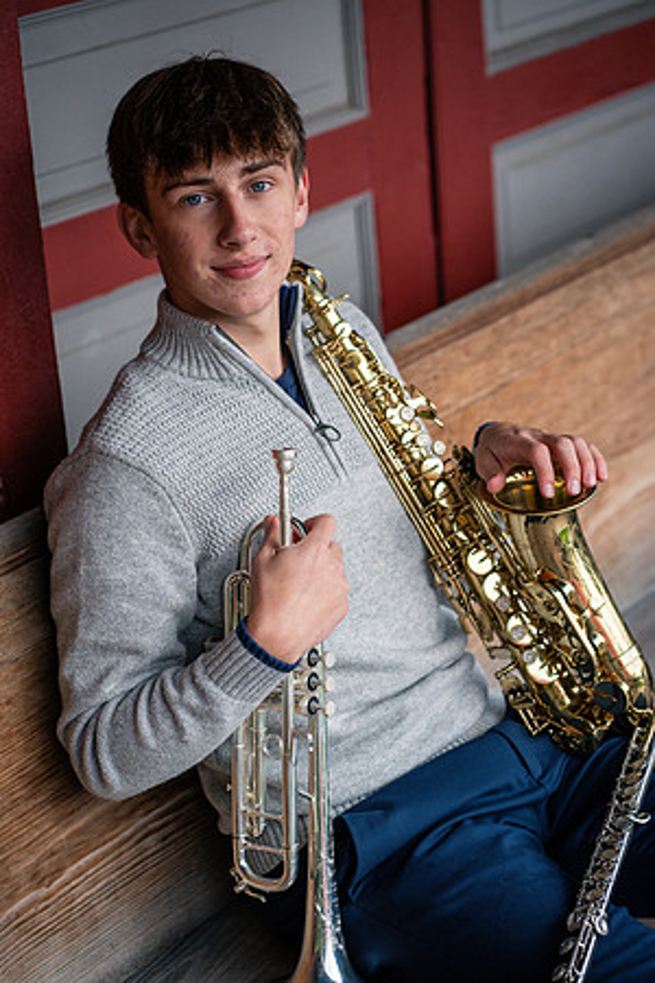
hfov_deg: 16.1
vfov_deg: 23.9
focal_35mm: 85
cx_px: 328
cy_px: 492
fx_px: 2320
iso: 640
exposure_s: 1/400
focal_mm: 85
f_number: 3.5
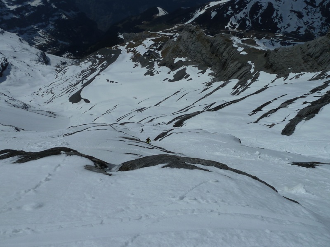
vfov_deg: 54.9
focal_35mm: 25
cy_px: 124
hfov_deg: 69.4
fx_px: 238
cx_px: 165
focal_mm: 4.1
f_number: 6.3
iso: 80
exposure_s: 1/1600
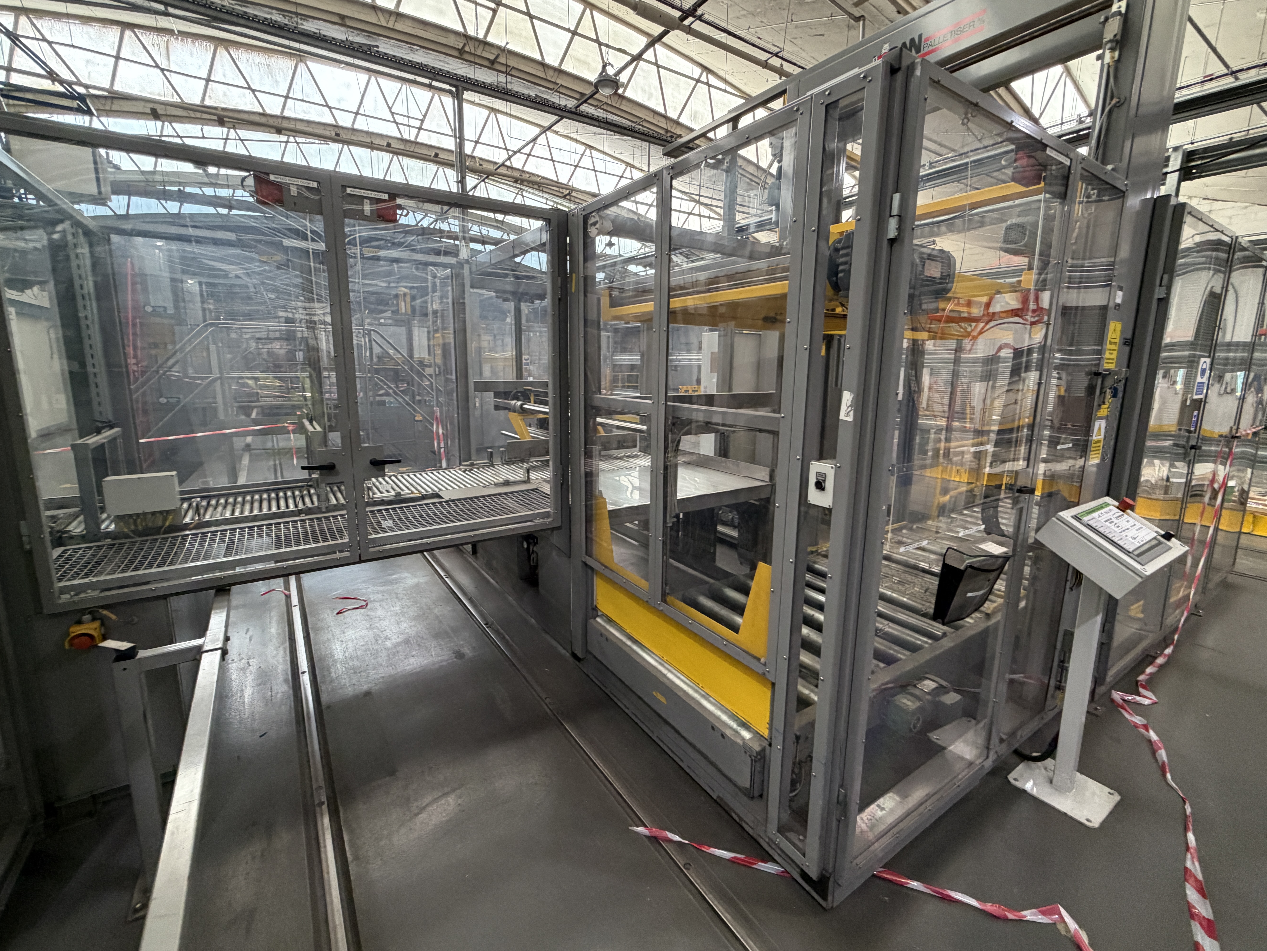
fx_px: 549
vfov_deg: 81.7
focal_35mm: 15
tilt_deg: -9.6
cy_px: 456
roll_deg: -0.2
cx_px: 638
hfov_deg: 98.2
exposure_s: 1/77
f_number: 2.2
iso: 320
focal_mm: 2.22
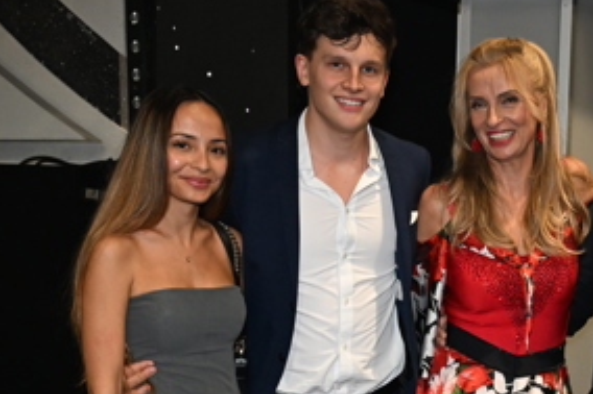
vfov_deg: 19.2
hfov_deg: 28.5
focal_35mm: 68
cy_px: 436
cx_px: 537
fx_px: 1119
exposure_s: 1/125
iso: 2500
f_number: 5
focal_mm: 28
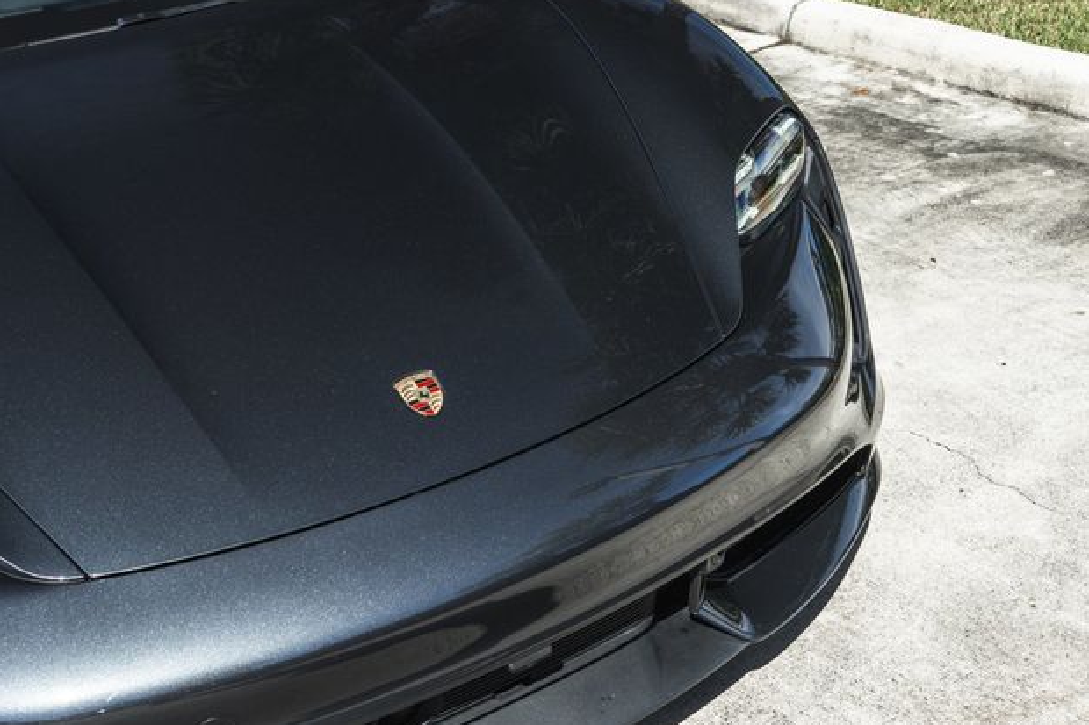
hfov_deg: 41.0
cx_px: 643
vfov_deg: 28.1
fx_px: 1452
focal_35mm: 48
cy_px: 369
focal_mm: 31
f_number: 8
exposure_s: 1/100
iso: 100
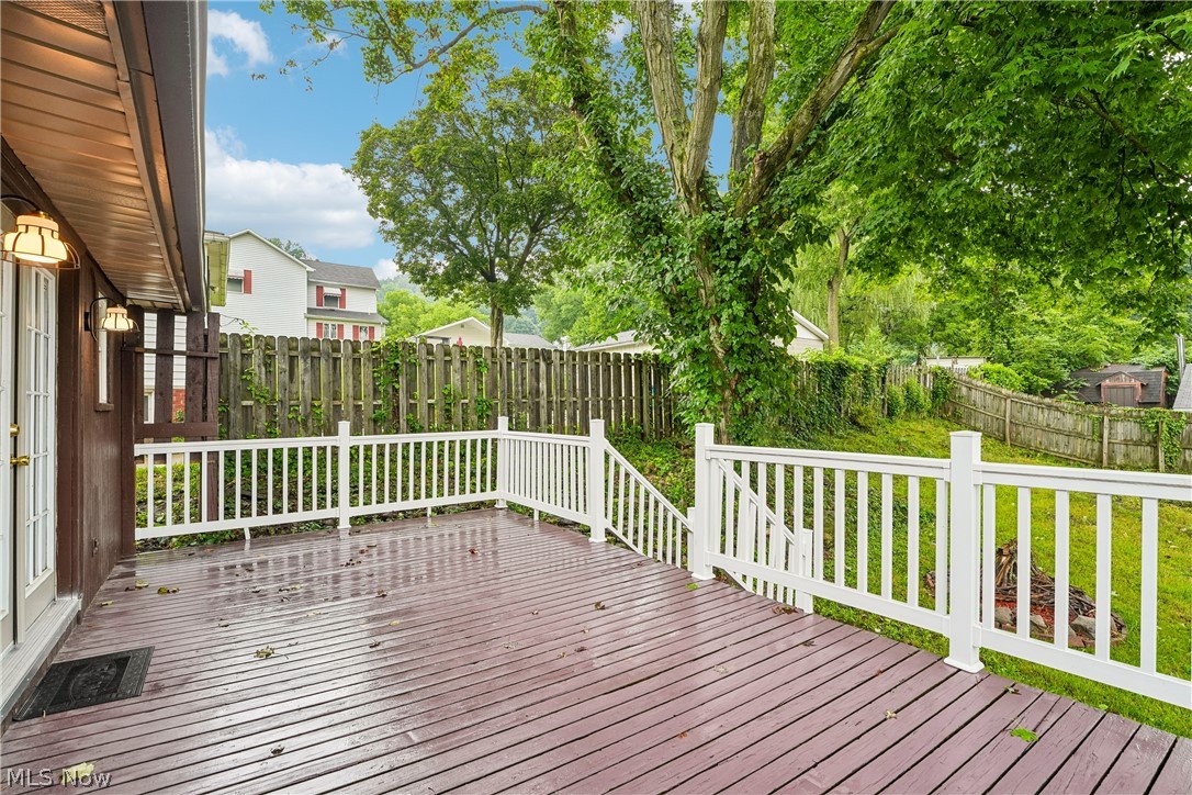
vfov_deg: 73.4
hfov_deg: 96.4
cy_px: 398
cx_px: 596
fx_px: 533
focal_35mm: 16
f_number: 8
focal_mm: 16.1
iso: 400
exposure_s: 1/50
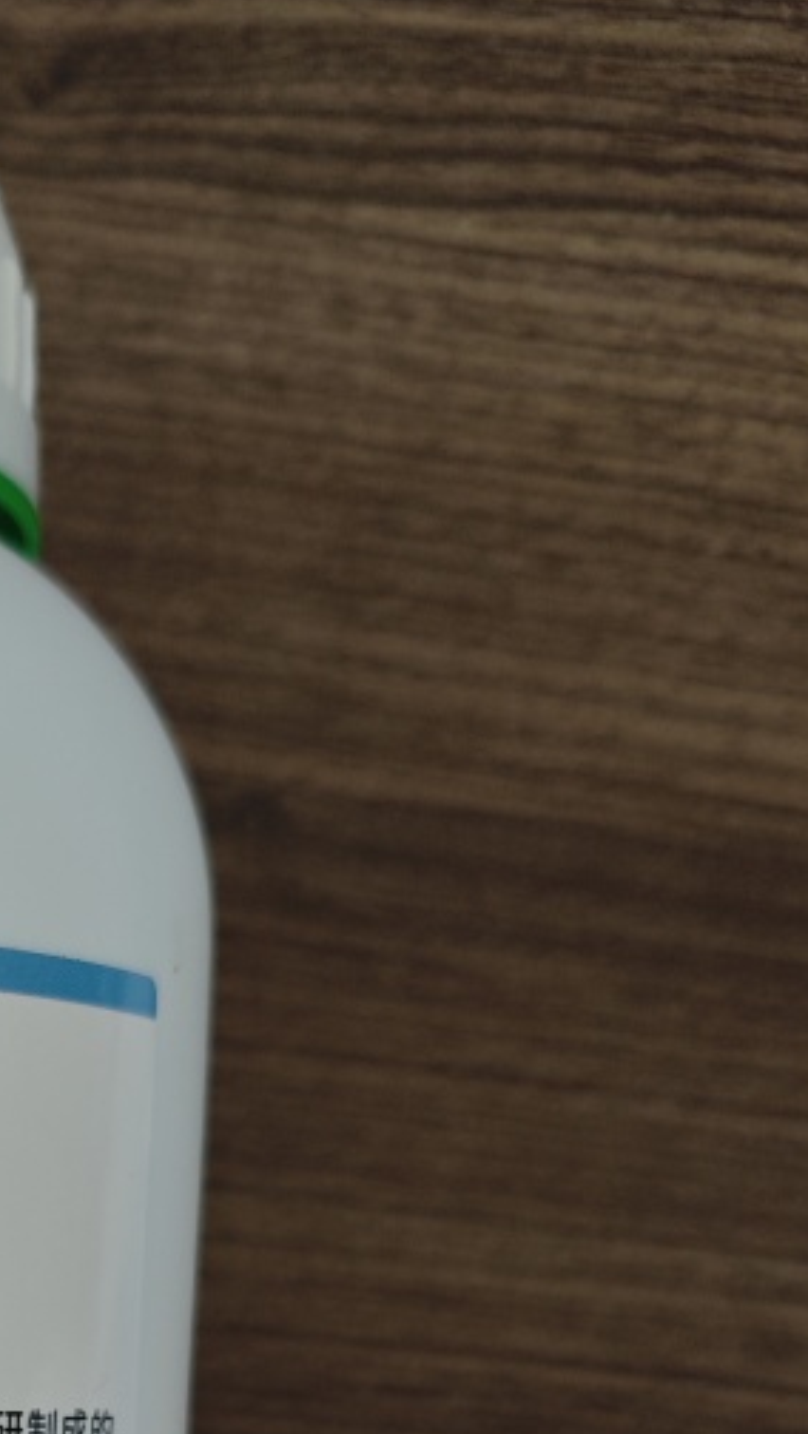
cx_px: -304
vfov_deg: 35.0
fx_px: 2016
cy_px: 1475
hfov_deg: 20.3
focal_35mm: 53
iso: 200
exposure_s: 1/100
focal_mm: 6.55
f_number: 1.6
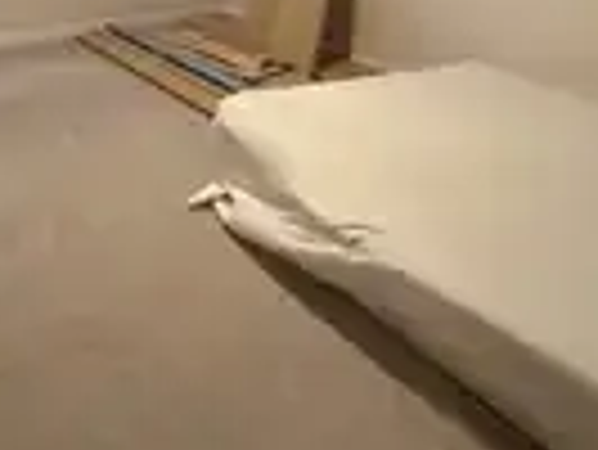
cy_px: -99
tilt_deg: -4.7
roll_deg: +0.0
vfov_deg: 29.3
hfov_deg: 43.4
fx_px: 726
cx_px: 153
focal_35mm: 42
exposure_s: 1/60
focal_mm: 2.22
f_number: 2.2
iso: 400
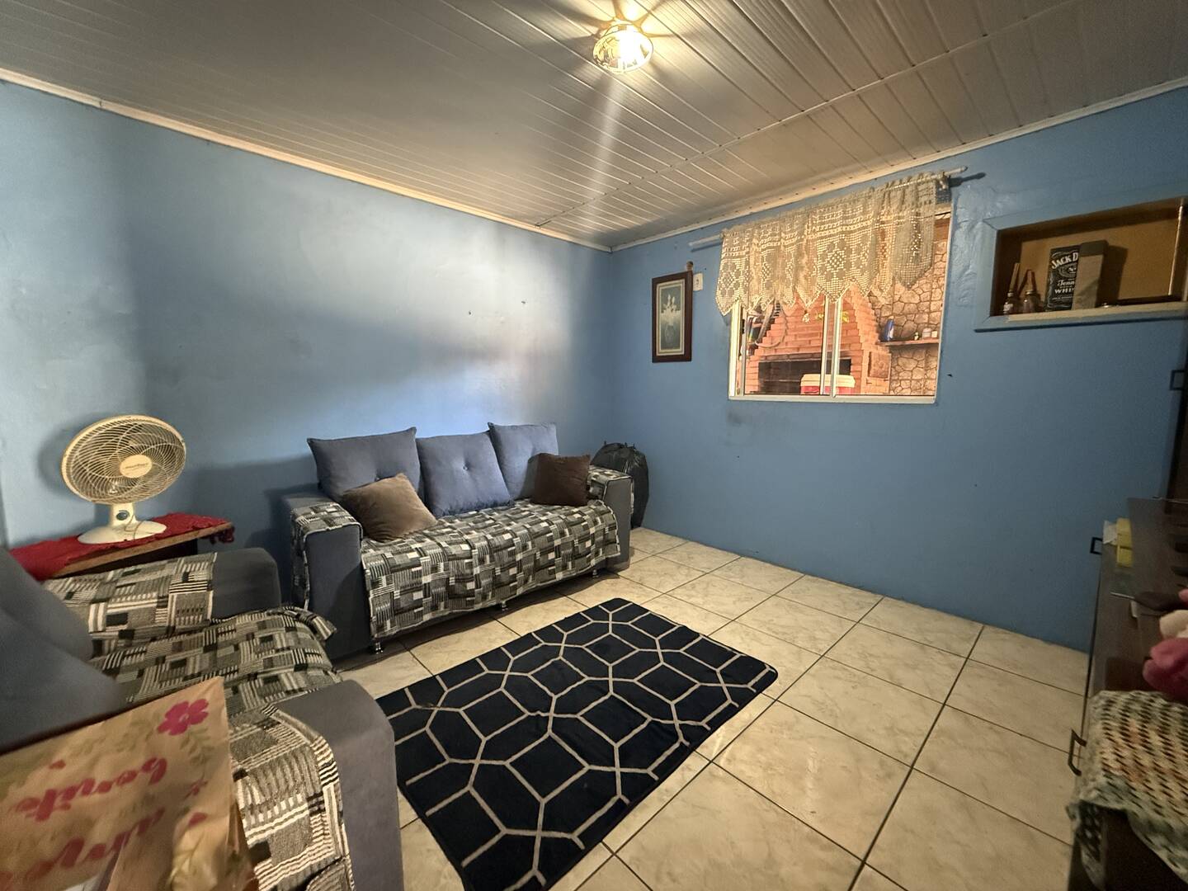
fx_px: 480
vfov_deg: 85.7
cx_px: 594
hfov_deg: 102.1
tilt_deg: -6.5
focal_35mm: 14
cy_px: 446
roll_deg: +0.3
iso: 1000
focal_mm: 2.22
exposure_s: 1/60
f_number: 2.2
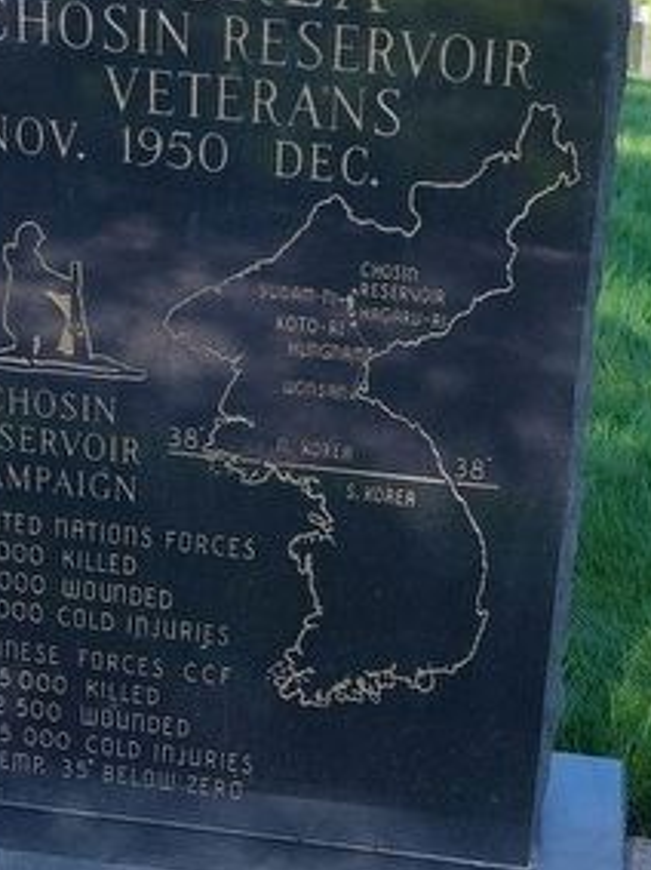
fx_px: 1631
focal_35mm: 65
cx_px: 396
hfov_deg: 22.5
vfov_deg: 29.8
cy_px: 421
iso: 100
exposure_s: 1/399
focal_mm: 5.56
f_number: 1.8
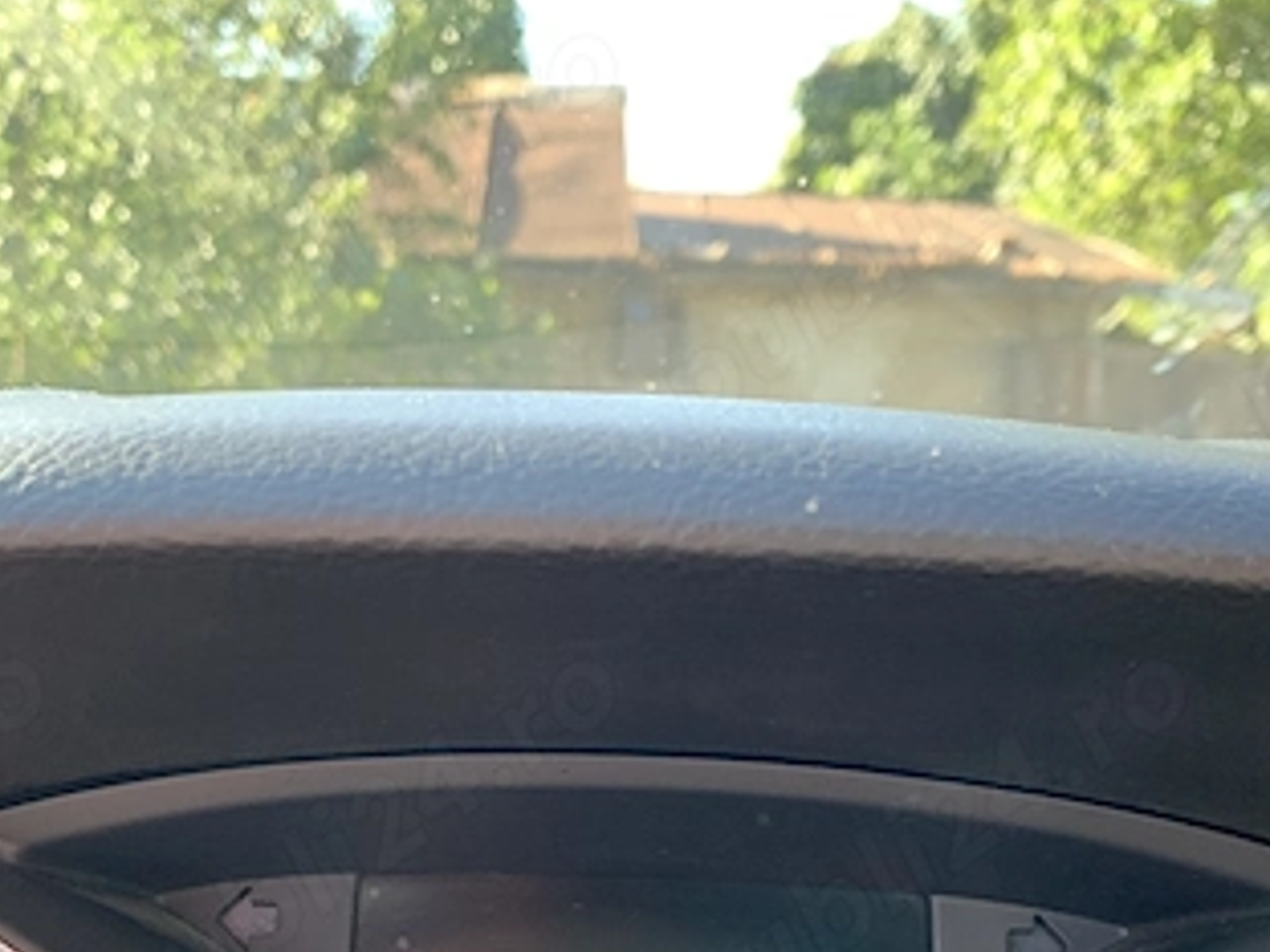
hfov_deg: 38.2
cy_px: 895
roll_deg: -1.4
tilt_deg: -13.9
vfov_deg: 27.8
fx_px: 1834
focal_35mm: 50
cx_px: 639
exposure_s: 1/121
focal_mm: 4.25
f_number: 1.8
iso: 64
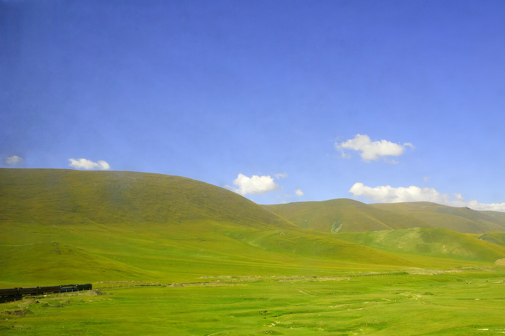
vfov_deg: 35.4
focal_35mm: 38
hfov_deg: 51.3
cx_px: 252
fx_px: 525
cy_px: 168
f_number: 10
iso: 400
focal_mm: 25
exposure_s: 1/320
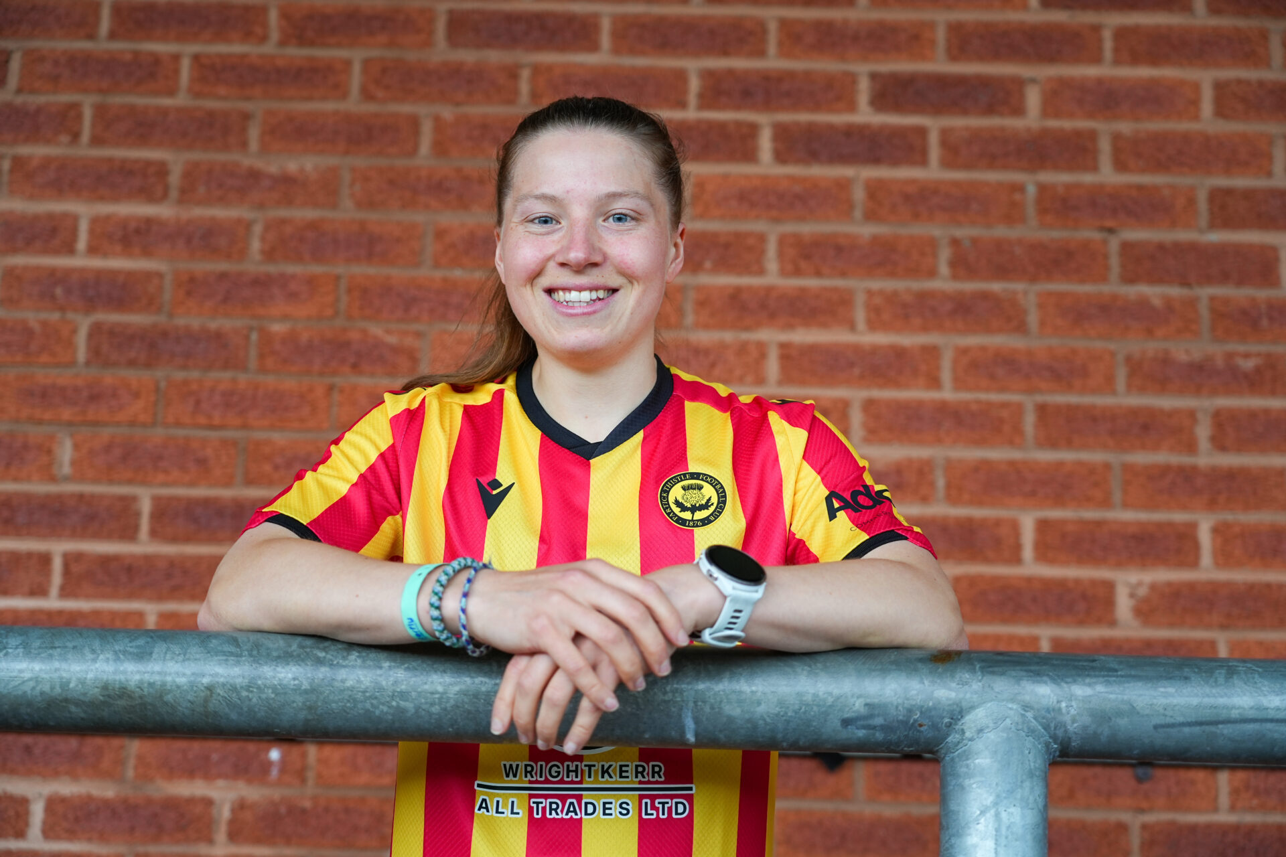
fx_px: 2286
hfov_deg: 31.4
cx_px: 643
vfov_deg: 21.2
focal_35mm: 64
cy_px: 428
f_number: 4
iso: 500
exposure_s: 1/160
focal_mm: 64
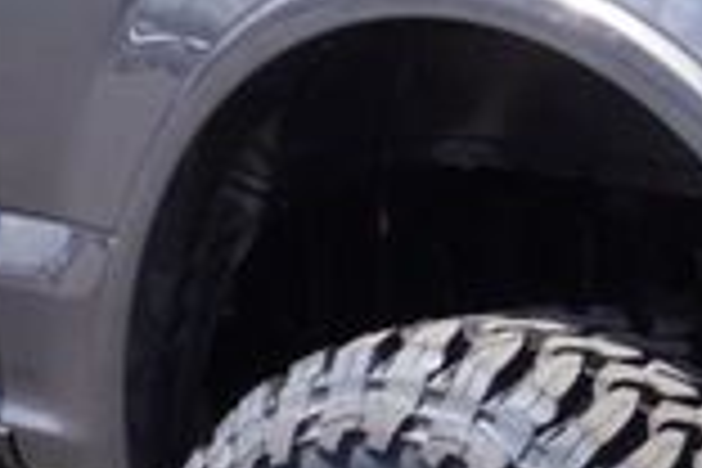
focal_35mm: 207
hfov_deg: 9.9
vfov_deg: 6.6
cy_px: 306
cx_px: 648
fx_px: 4042
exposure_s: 1/125
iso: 100
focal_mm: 21
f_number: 8
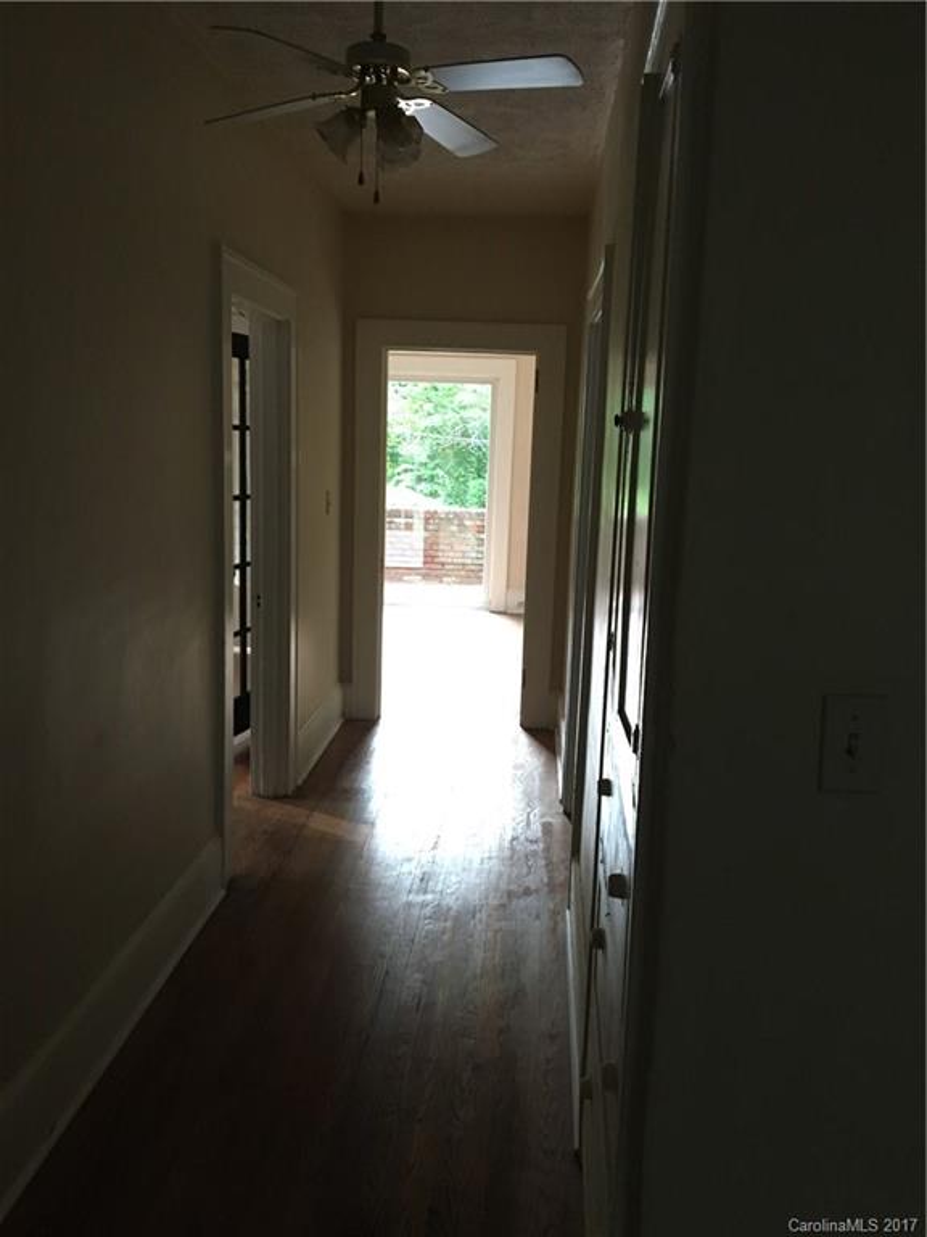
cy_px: 618
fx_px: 1035
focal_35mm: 29
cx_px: 464
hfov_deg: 48.2
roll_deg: -1.7
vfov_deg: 61.7
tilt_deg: -6.6
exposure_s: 1/24
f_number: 2.2
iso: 200
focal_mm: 4.15
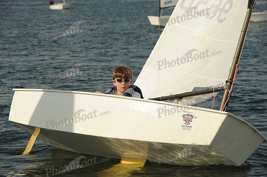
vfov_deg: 6.9
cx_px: 134
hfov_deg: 10.3
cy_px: 88
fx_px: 1482
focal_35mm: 200
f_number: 11
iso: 250
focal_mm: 200
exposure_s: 1/640
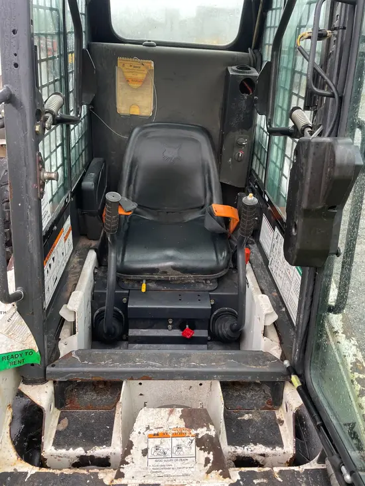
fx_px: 365
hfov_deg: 53.1
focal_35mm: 26
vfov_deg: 67.3
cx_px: 182
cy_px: 243
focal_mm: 4.2
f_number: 1.6
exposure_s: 1/98
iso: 125
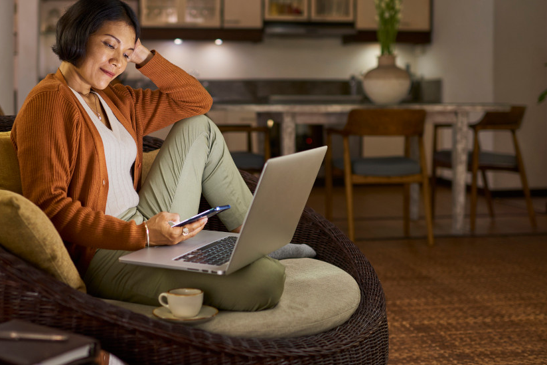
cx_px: 198
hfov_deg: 38.6
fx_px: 775
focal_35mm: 51
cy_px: 176
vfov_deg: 26.5
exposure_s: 1/1.25
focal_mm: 35
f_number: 2
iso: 125
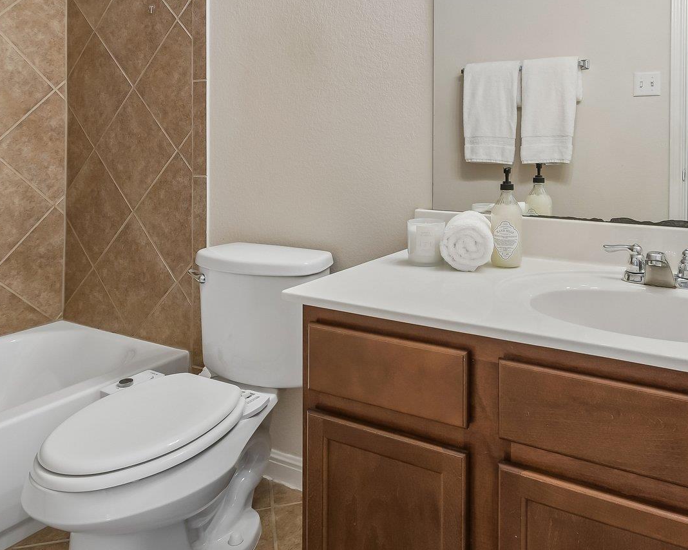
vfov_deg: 50.1
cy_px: 114
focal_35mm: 27
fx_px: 550
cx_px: 414
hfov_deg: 63.5
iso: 400
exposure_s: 1/8
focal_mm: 10
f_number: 8
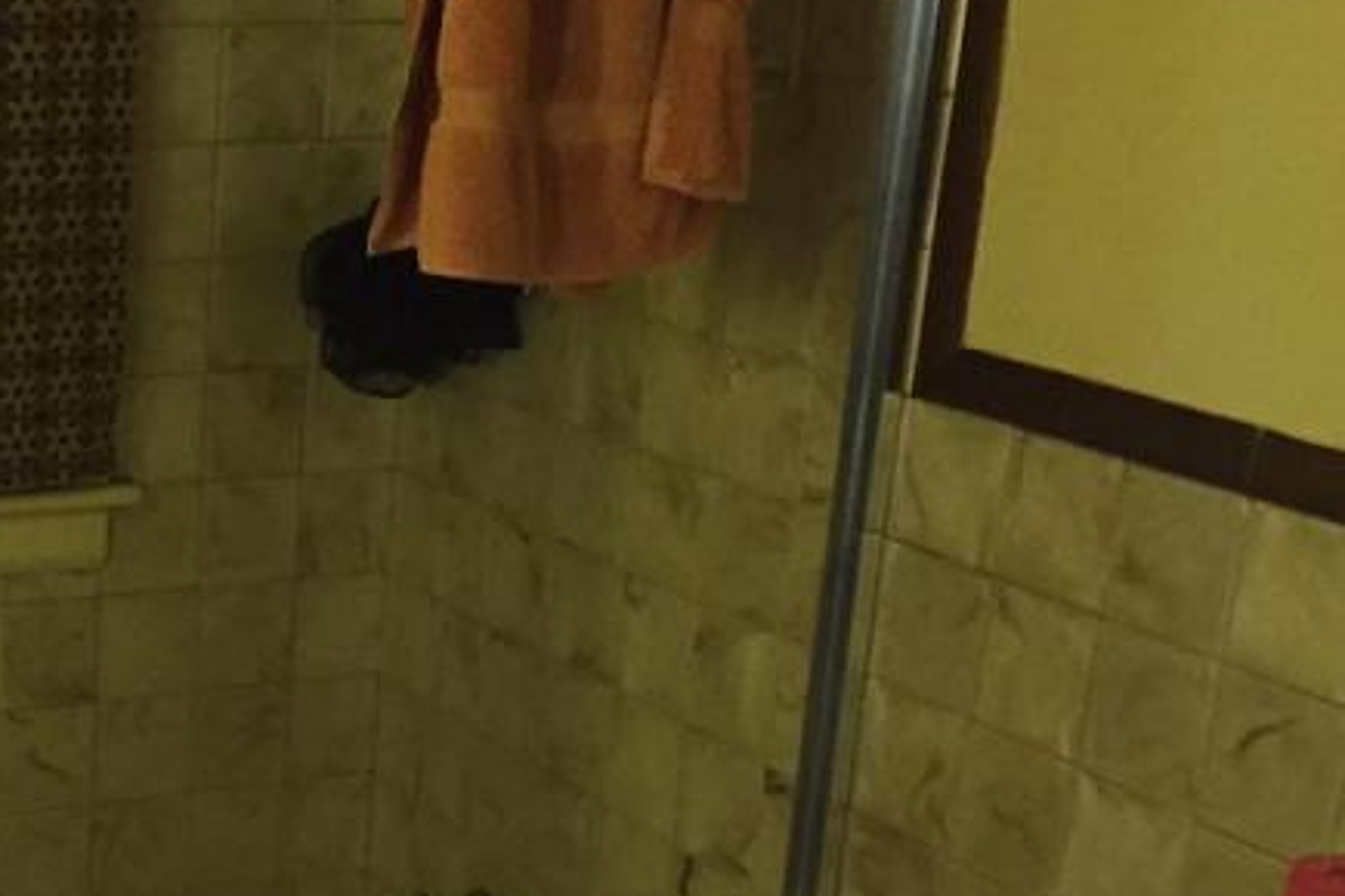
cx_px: -114
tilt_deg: -19.1
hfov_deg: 26.4
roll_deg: -0.6
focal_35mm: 71
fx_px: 2652
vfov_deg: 19.0
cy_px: 745
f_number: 2.2
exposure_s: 1/30
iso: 200
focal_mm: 4.15
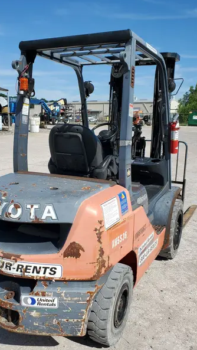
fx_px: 325
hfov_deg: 33.6
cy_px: 172
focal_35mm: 35
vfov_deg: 56.6
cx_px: 73
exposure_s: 1/2016
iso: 50
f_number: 2.4
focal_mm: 4.3
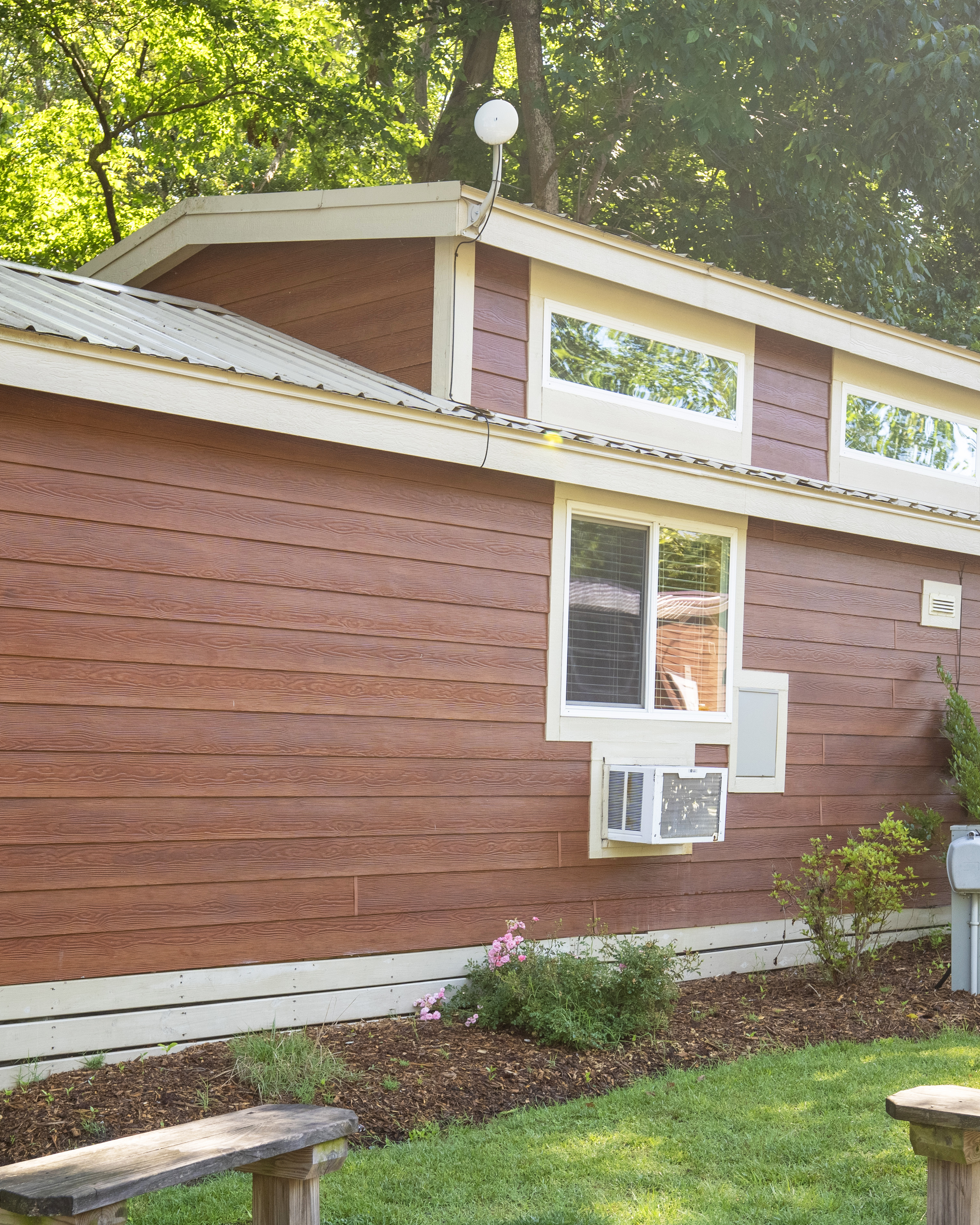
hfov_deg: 32.0
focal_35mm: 47
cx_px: 373
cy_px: 908
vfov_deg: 38.6
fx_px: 1704
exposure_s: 1/320
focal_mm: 20
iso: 500
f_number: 2.8
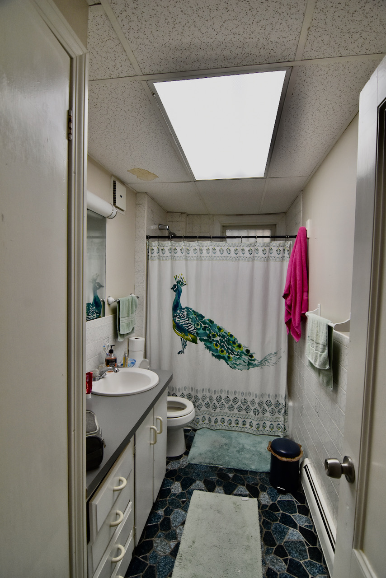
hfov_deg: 72.1
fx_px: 265
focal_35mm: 16
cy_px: 289
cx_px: 193
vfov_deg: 95.0
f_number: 6.3
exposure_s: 1/160
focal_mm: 11
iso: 800
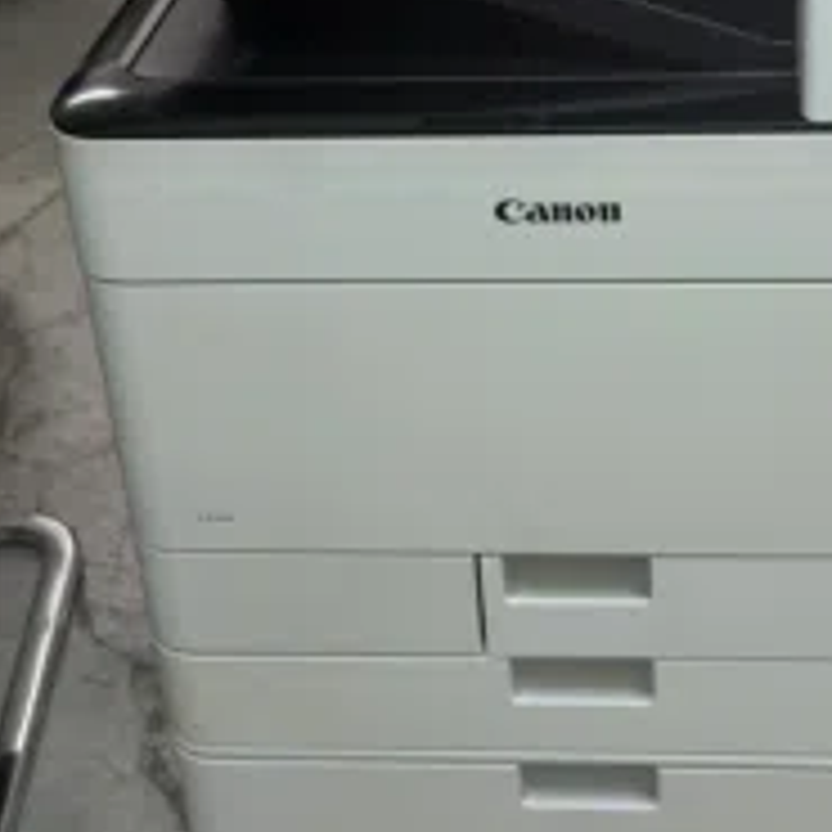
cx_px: 585
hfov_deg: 25.5
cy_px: 94
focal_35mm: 67
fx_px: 1822
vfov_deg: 25.0
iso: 250
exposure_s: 1/50
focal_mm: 6.76
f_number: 1.78
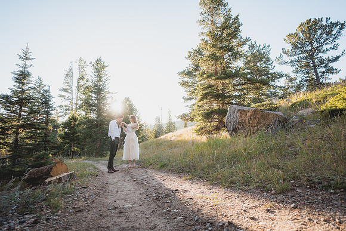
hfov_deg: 89.6
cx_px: 173
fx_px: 174
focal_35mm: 18
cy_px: 116
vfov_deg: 67.0
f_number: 2.8
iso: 200
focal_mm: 18
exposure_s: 1/640
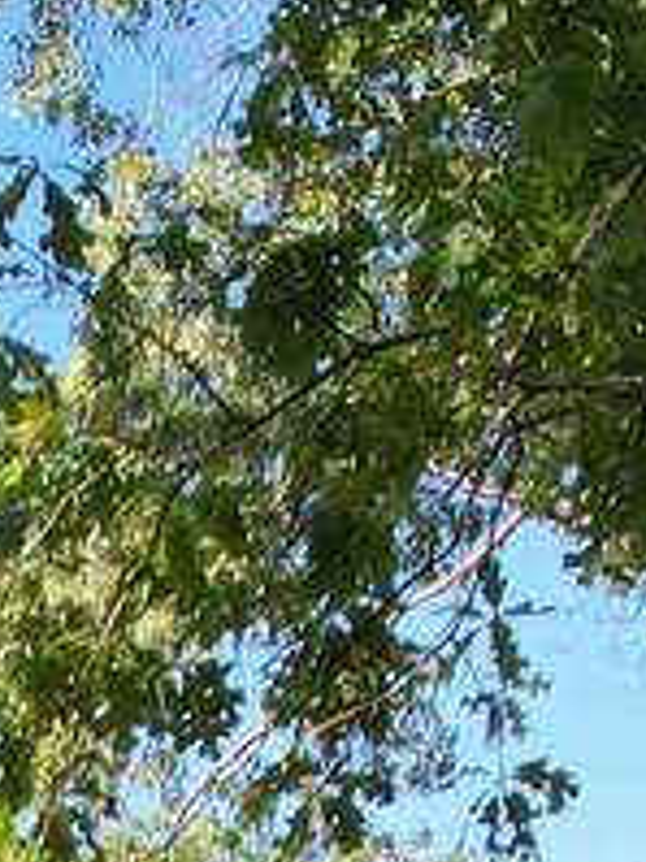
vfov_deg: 12.7
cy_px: 1739
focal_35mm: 136
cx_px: -590
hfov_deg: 10.2
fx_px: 3388
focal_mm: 8.38
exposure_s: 1/725
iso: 100
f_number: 2.8
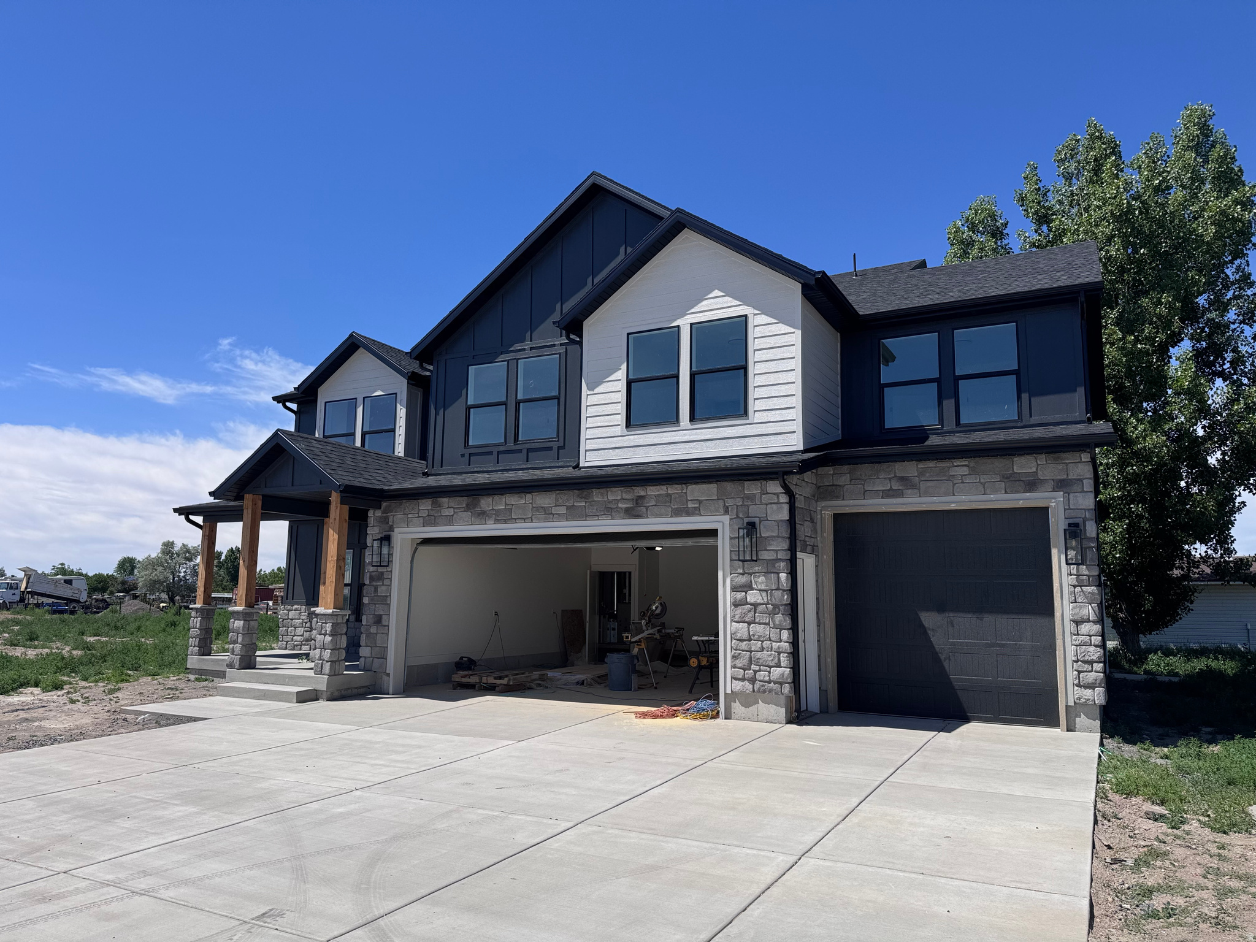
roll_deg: -0.6
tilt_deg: +7.9
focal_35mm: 24
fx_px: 871
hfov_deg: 71.6
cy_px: 471
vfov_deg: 56.8
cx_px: 628
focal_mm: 6.76
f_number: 1.78
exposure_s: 1/6410
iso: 80
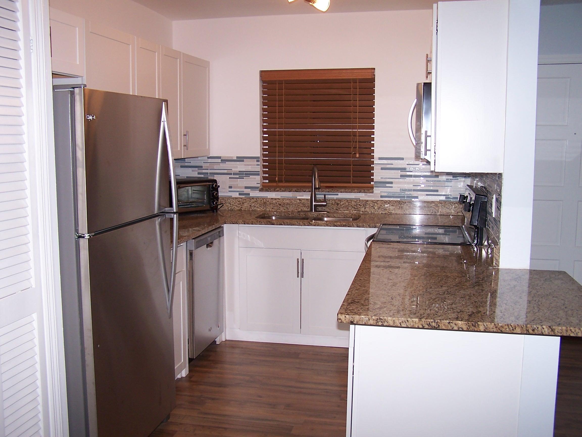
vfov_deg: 37.7
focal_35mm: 38
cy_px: 218
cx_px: 291
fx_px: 639
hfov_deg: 49.0
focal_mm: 6.3
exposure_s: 1/60
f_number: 2.8
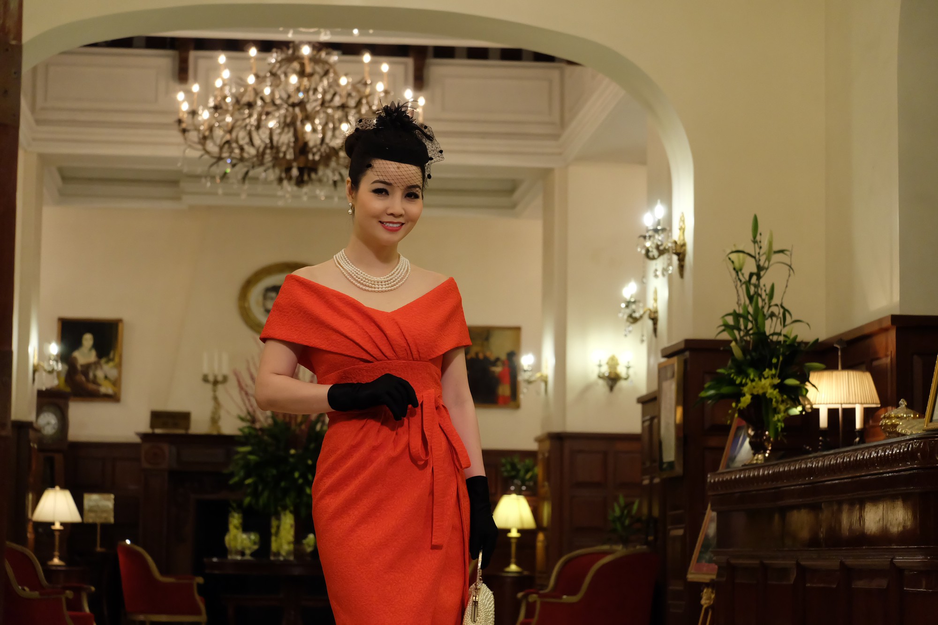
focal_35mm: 84
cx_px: 469
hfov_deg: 24.2
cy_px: 312
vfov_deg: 16.3
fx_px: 2188
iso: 3200
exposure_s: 1/40
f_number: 4.6
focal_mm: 56.2
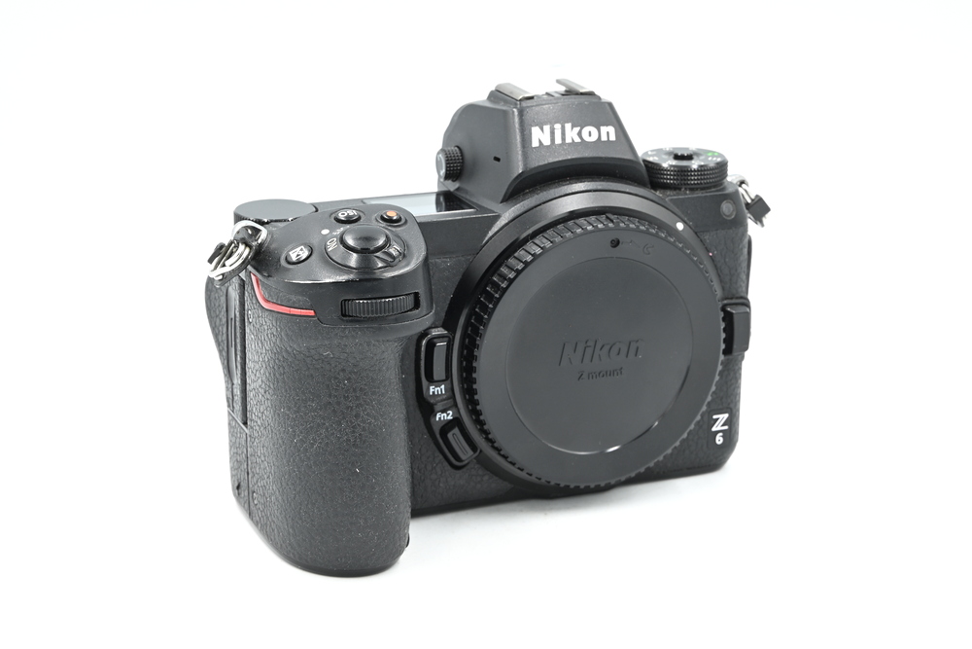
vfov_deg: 18.2
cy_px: 324
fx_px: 2025
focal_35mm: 75
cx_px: 486
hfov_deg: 27.0
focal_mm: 75
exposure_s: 1/13
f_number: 14
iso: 200
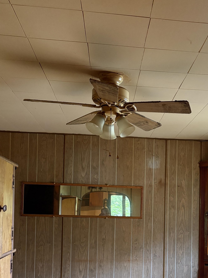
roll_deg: -1.4
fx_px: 361
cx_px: 162
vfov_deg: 40.8
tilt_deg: +1.8
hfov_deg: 31.5
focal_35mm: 45
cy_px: 211
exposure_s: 1/60
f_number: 1.6
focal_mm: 5.96
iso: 400
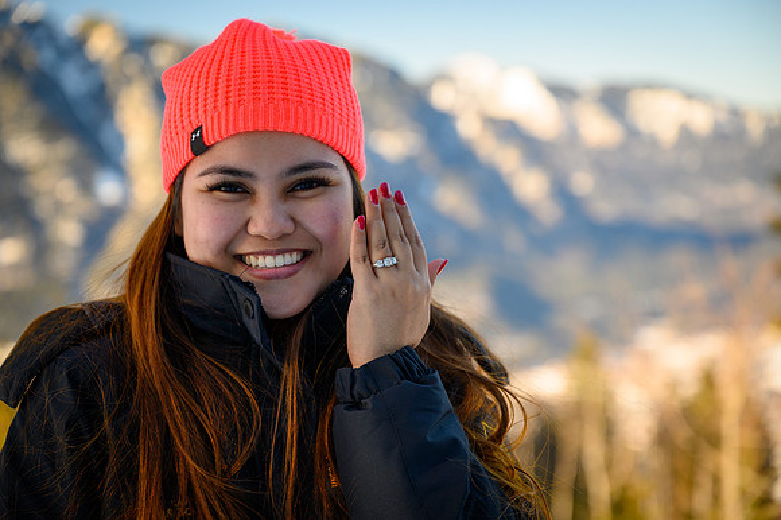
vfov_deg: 19.7
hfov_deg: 29.3
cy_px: 260
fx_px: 1496
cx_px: 390
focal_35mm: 69
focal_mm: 69
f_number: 3.5
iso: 100
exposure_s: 1/200
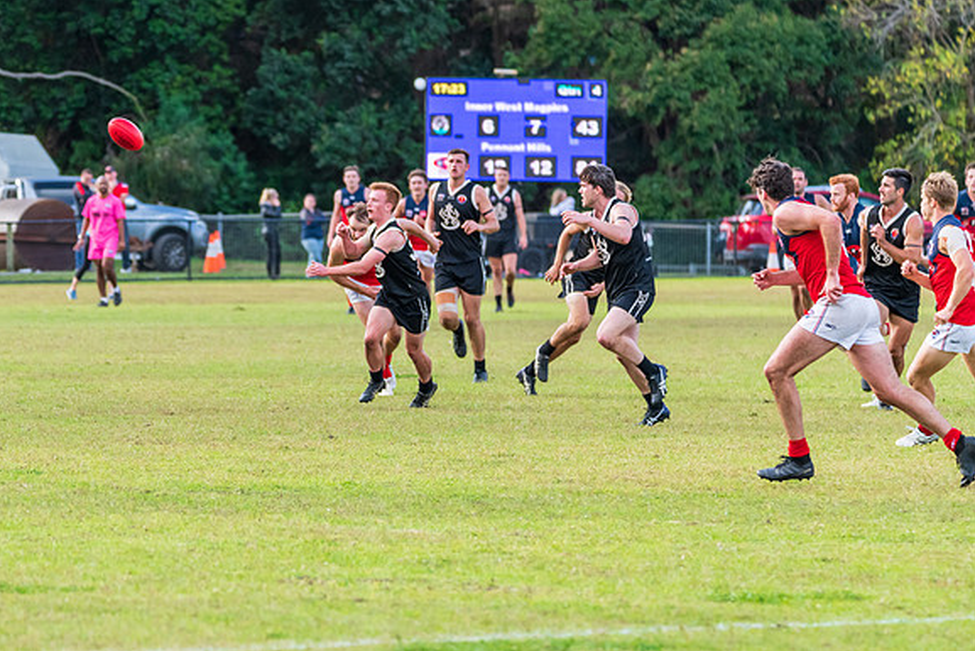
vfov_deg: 4.5
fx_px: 8289
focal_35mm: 306
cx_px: 362
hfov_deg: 6.7
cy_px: 361
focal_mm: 240
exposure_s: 1/1250
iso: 1000
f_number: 5.3
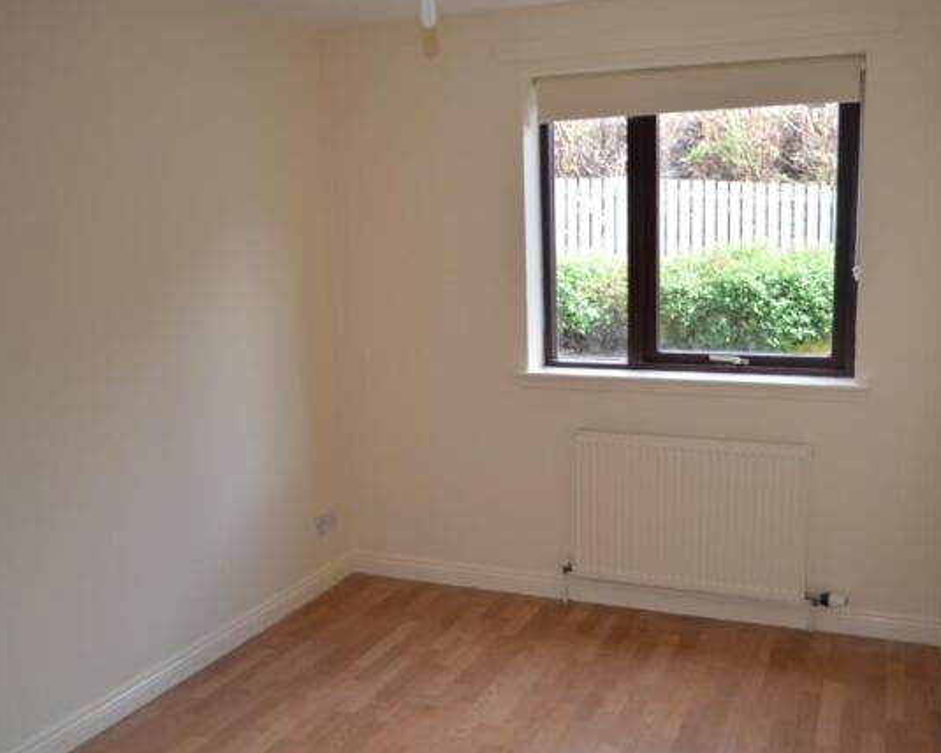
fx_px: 863
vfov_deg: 47.1
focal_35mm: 31
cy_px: 379
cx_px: 514
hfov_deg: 57.1
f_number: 3.5
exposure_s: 1/125
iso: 200
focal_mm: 18
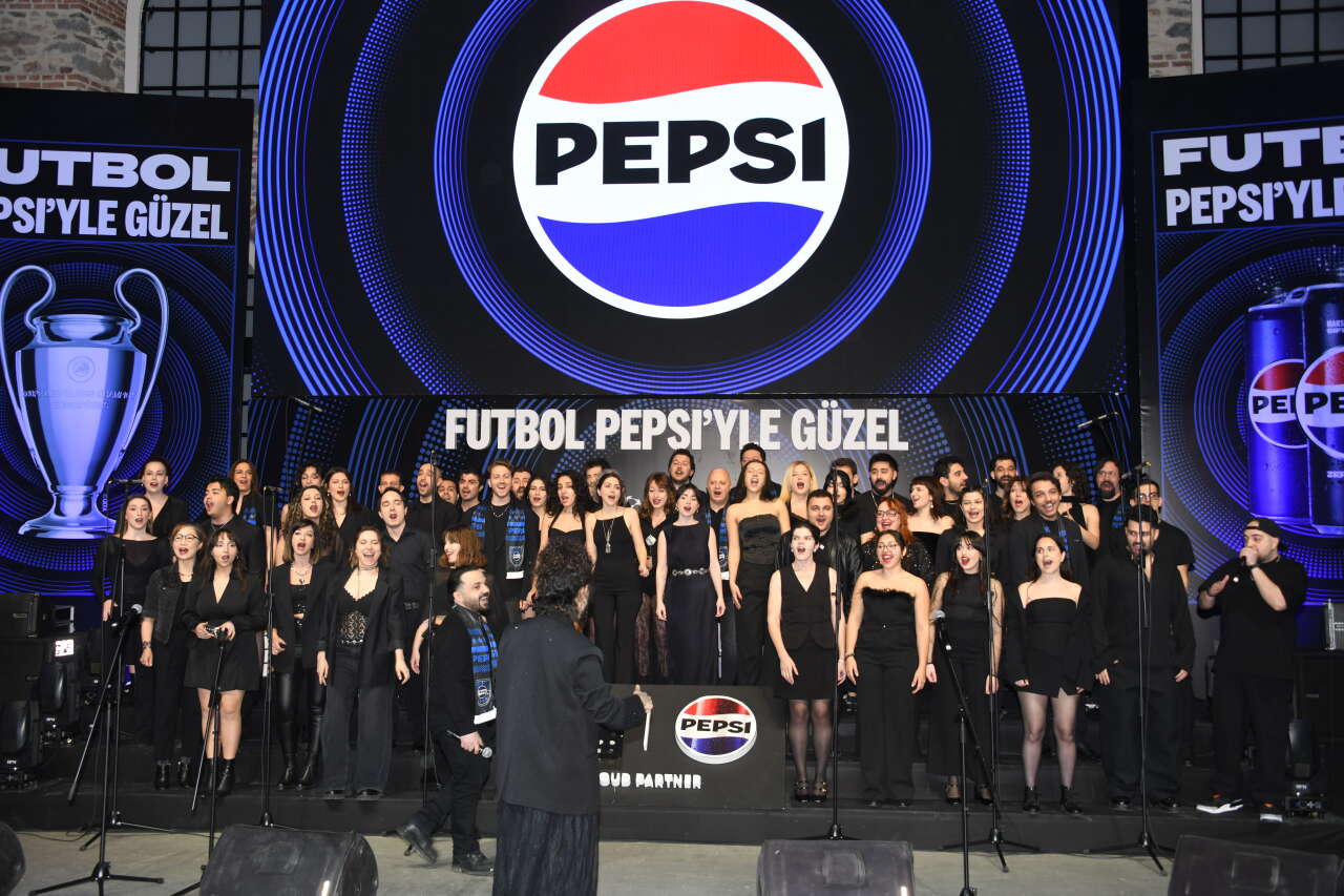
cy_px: 448
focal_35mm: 35
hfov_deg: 54.4
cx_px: 672
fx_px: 1306
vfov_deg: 37.8
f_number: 6.3
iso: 640
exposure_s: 1/60
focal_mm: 35
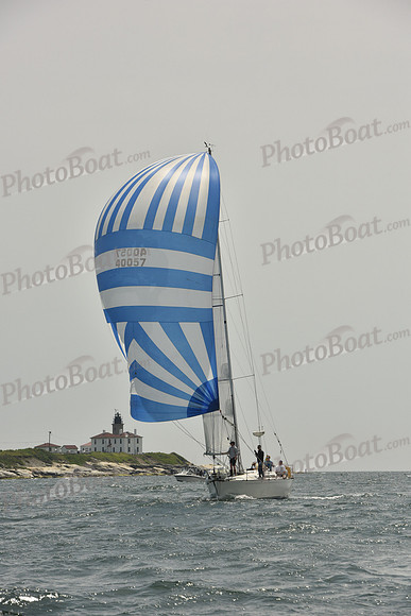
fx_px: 2738
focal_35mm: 160
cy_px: 308
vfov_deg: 12.8
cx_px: 206
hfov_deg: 8.6
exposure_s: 1/1600
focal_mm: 160
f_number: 11
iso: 400
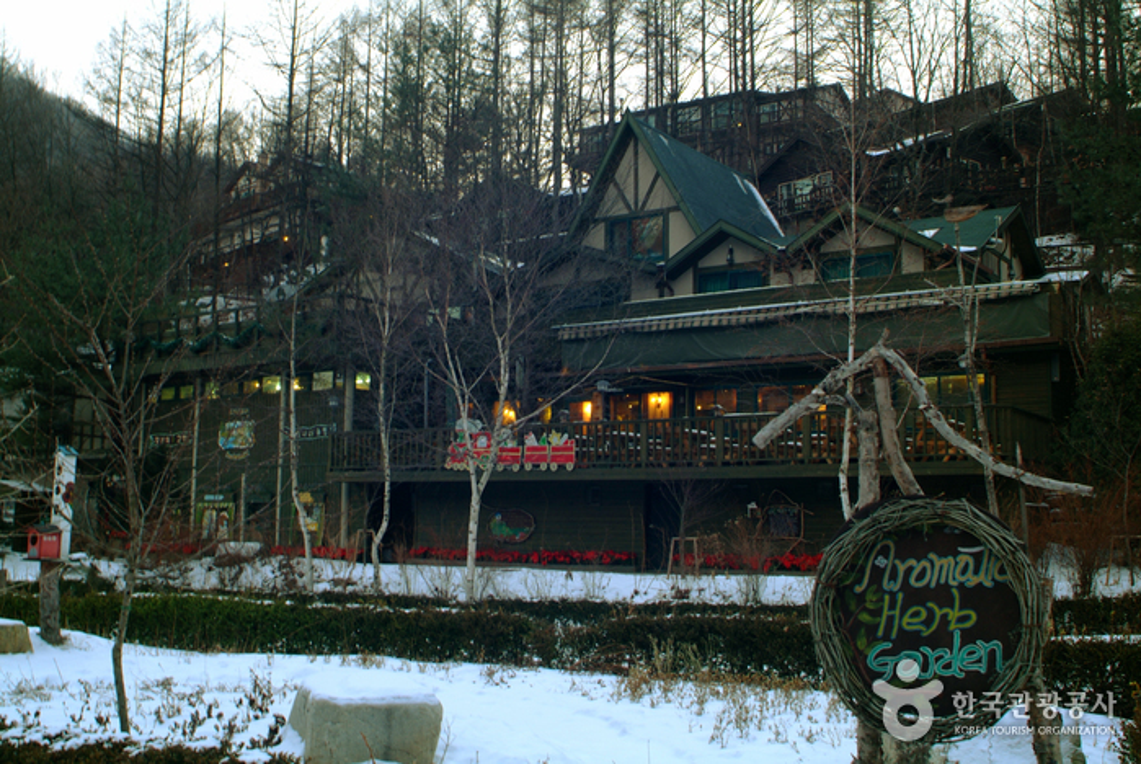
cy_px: 382
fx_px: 1142
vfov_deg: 37.0
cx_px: 570
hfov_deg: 53.1
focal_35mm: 36
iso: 100
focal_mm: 24
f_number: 9.5
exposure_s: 1/1.5
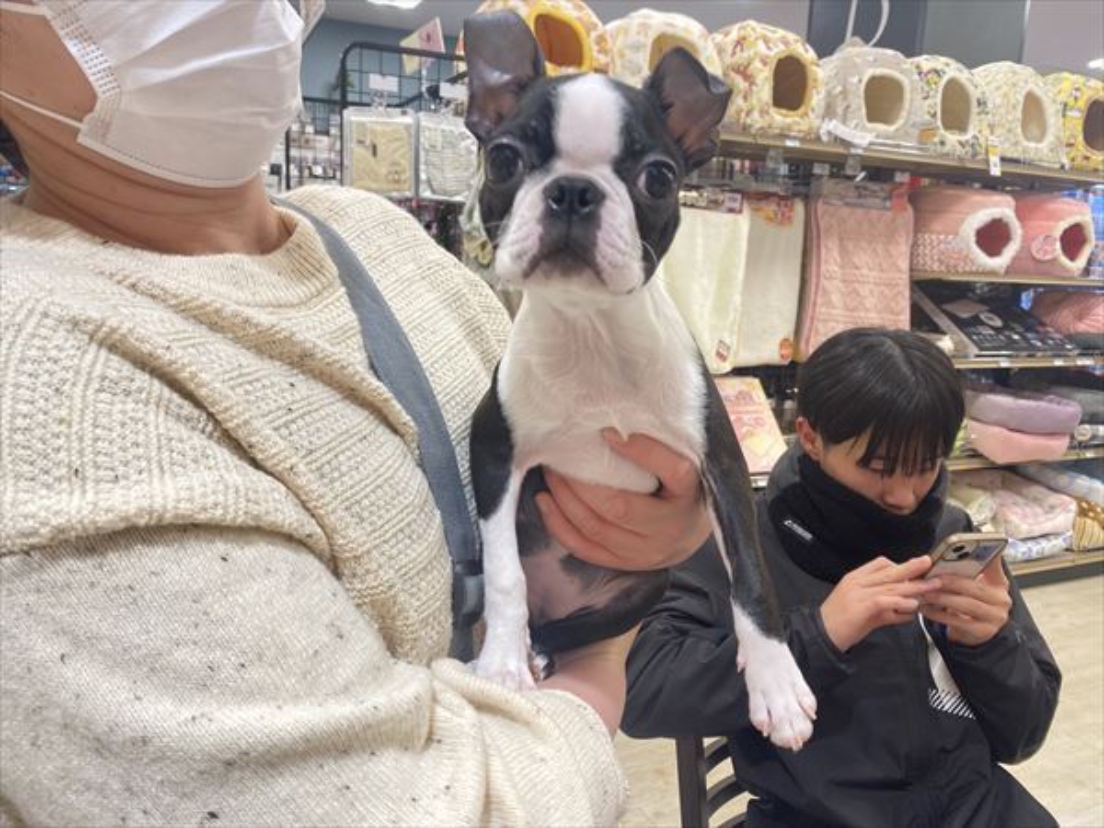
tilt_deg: -10.1
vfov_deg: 53.1
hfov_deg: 67.3
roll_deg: -3.1
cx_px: 552
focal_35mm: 26
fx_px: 829
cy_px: 414
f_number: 1.8
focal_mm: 4.25
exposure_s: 1/50
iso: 64
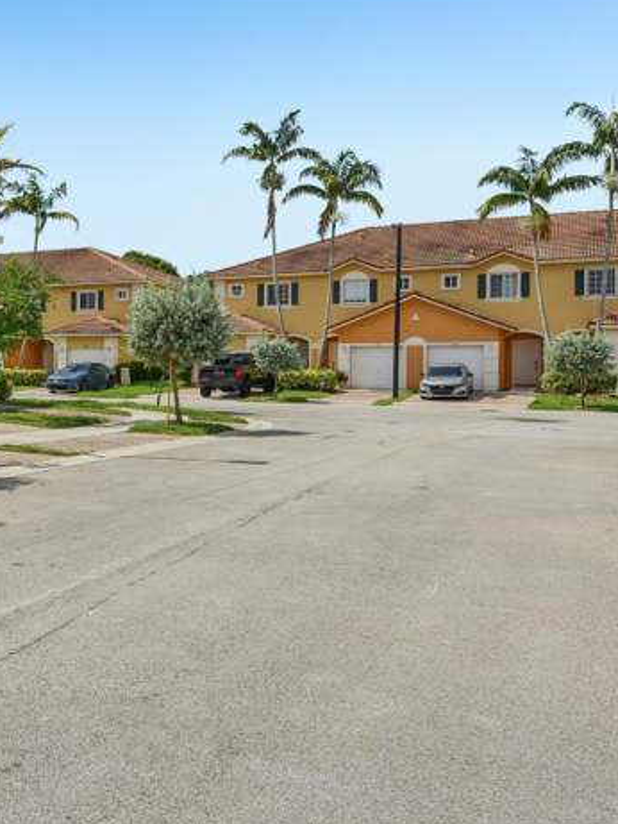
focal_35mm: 40
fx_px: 952
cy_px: 377
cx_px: -9
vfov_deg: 46.7
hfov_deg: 32.8
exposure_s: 1/640
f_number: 9
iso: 200
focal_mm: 24
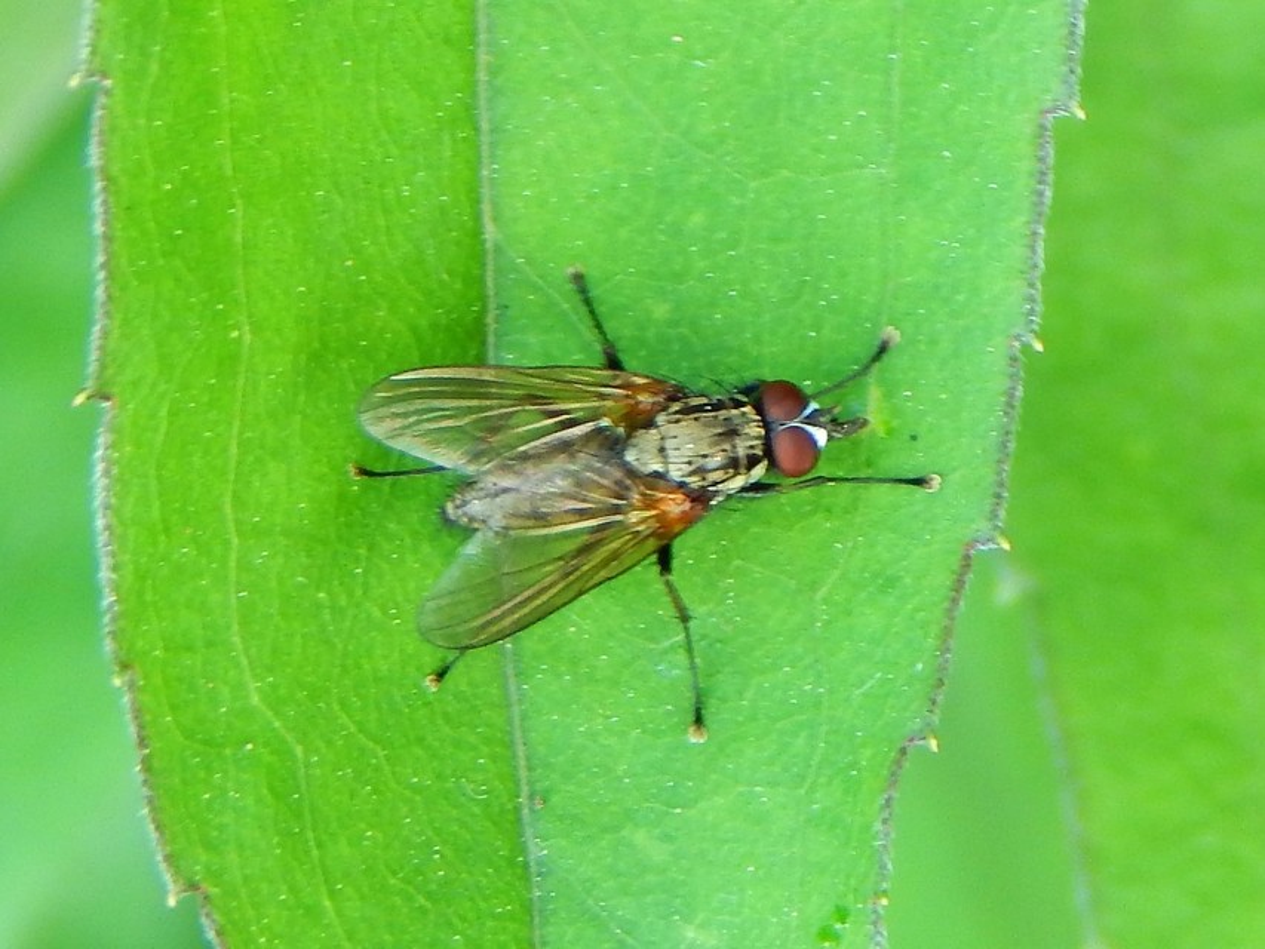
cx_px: 632
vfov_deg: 9.3
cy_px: 474
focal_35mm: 160
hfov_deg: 12.3
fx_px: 5848
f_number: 5.1
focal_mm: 28.7
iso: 125
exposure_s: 1/30
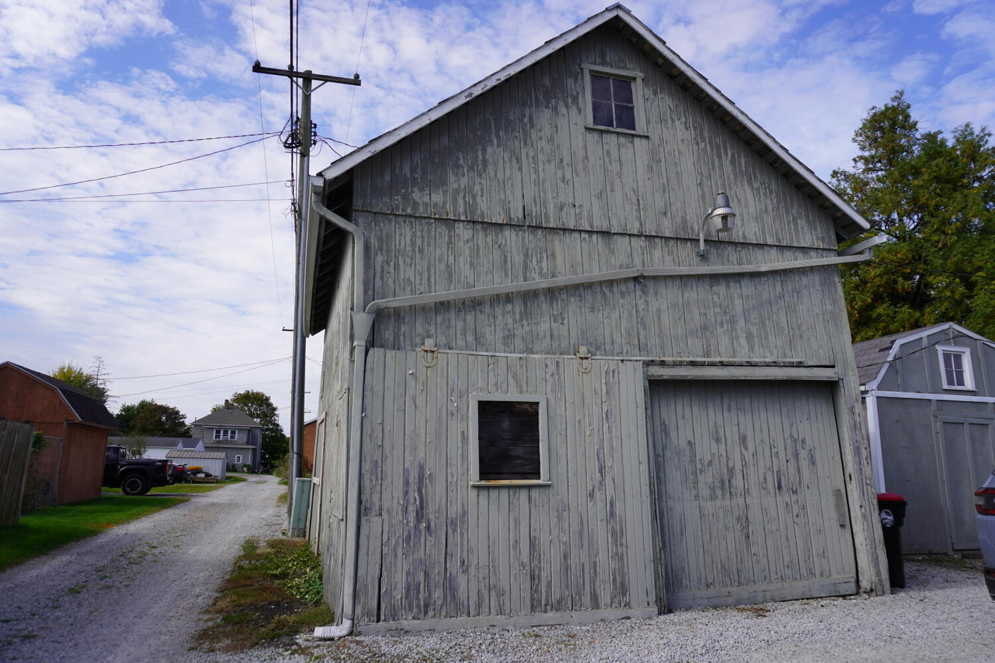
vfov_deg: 53.1
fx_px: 663
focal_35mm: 24
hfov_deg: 73.7
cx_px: 498
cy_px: 332
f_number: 5
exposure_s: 1/640
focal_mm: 16
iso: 100
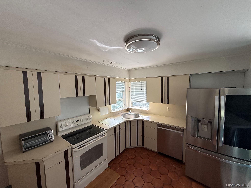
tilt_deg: -4.0
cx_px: 126
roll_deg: +1.5
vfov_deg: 85.7
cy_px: 94
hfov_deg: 102.1
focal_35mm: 14
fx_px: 102
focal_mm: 2.22
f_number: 2.2
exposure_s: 1/129
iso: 64
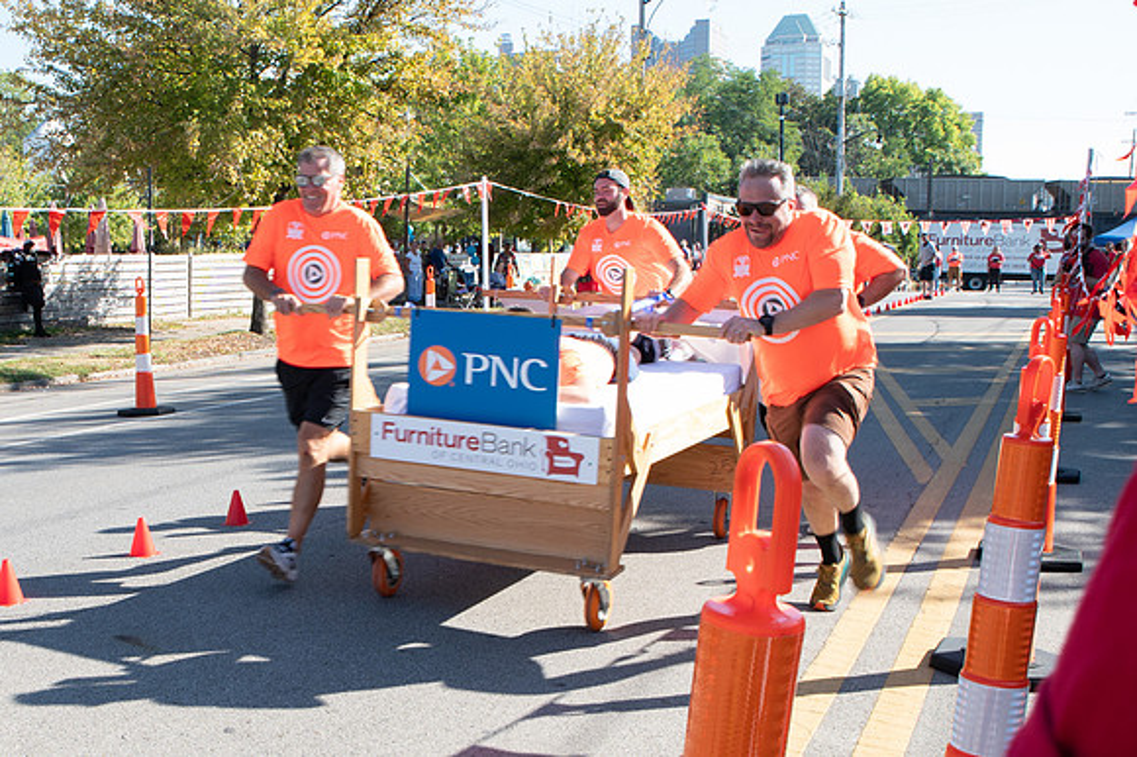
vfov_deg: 30.9
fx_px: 1364
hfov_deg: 43.8
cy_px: 462
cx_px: 289
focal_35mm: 43
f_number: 9
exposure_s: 1/160
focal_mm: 24
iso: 320
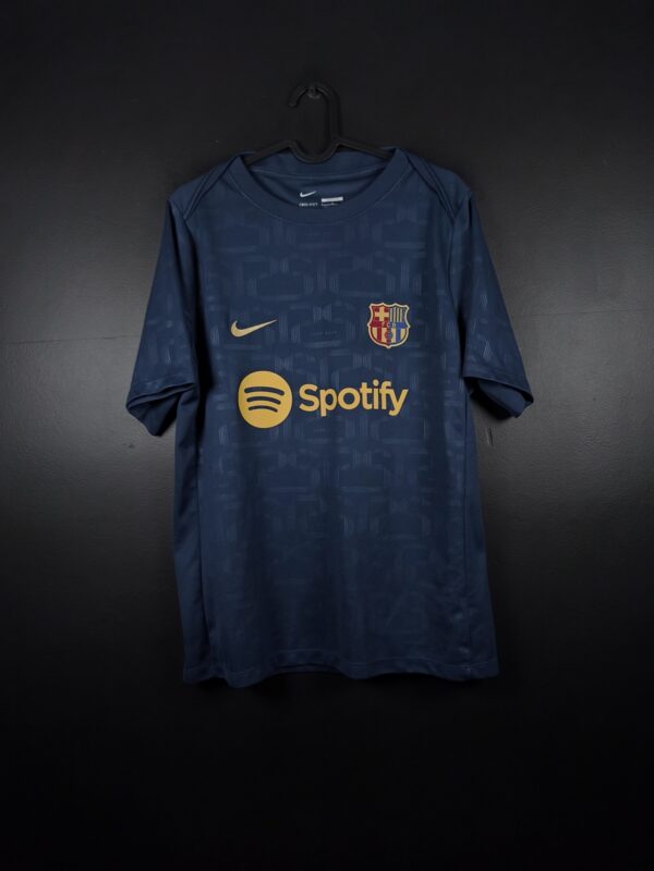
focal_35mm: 23
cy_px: 436
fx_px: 579
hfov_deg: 58.9
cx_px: 327
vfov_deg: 73.9
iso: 400
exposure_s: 1/200
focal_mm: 6.57
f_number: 1.6
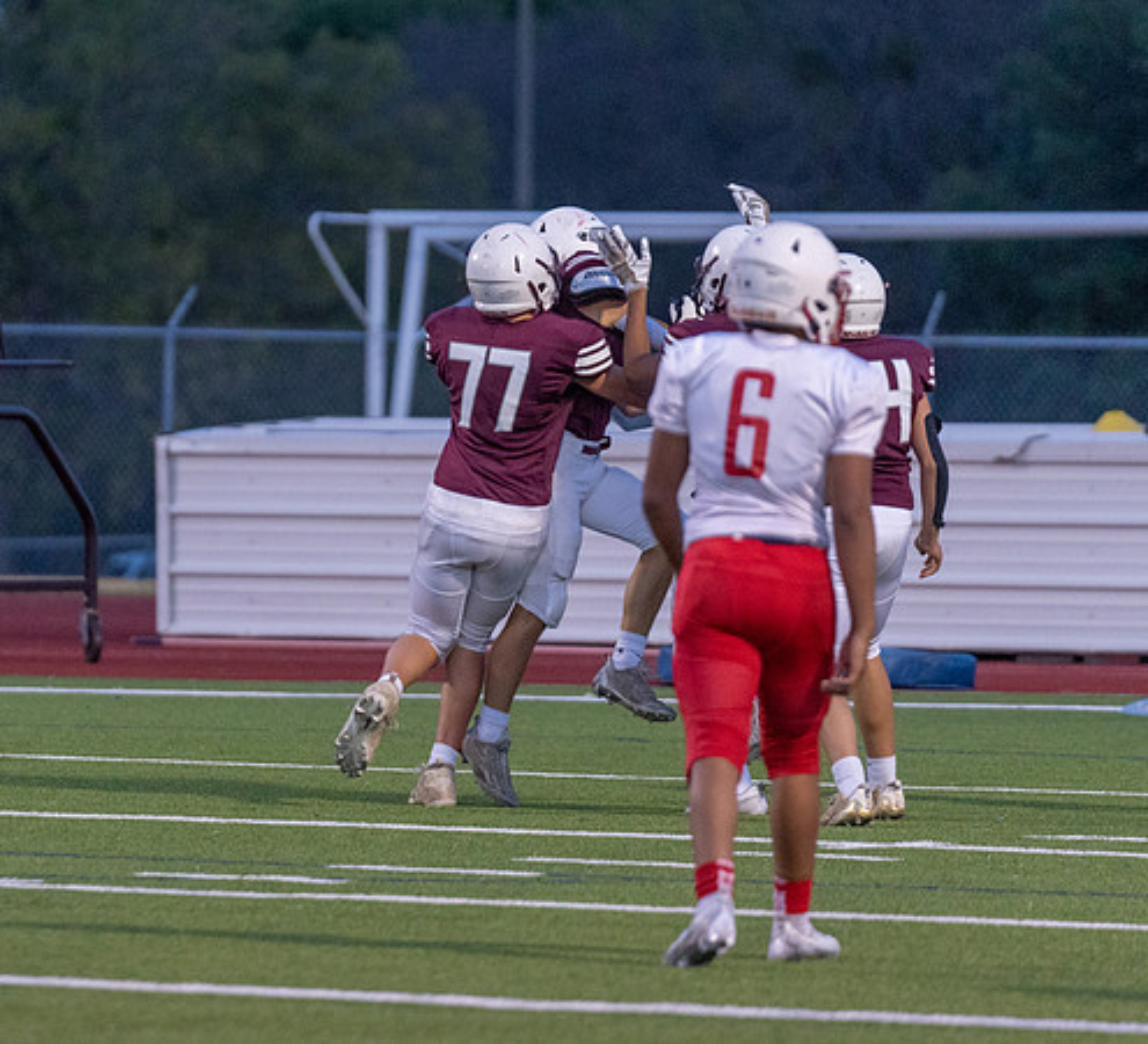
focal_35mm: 408
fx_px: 14632
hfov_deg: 4.5
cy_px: 382
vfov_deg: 4.1
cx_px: 415
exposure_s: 1/1250
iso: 2500
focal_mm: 200
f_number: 2.8
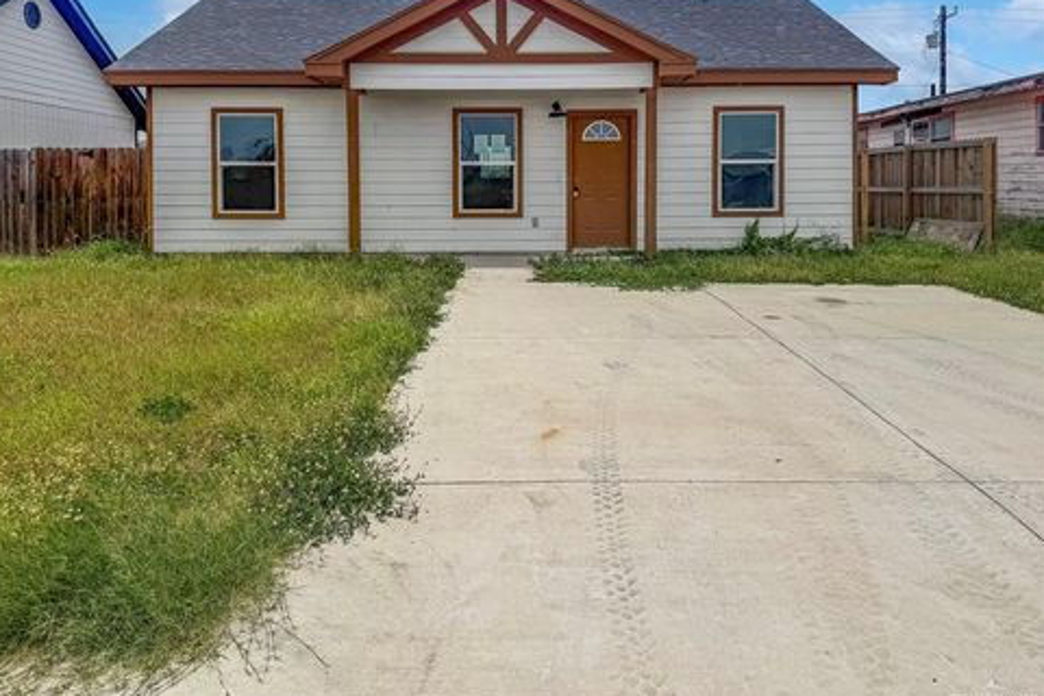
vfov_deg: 49.5
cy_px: 312
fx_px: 754
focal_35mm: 26
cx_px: 502
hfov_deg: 69.4
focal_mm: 6.76
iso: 100
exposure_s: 1/11905
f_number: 1.78
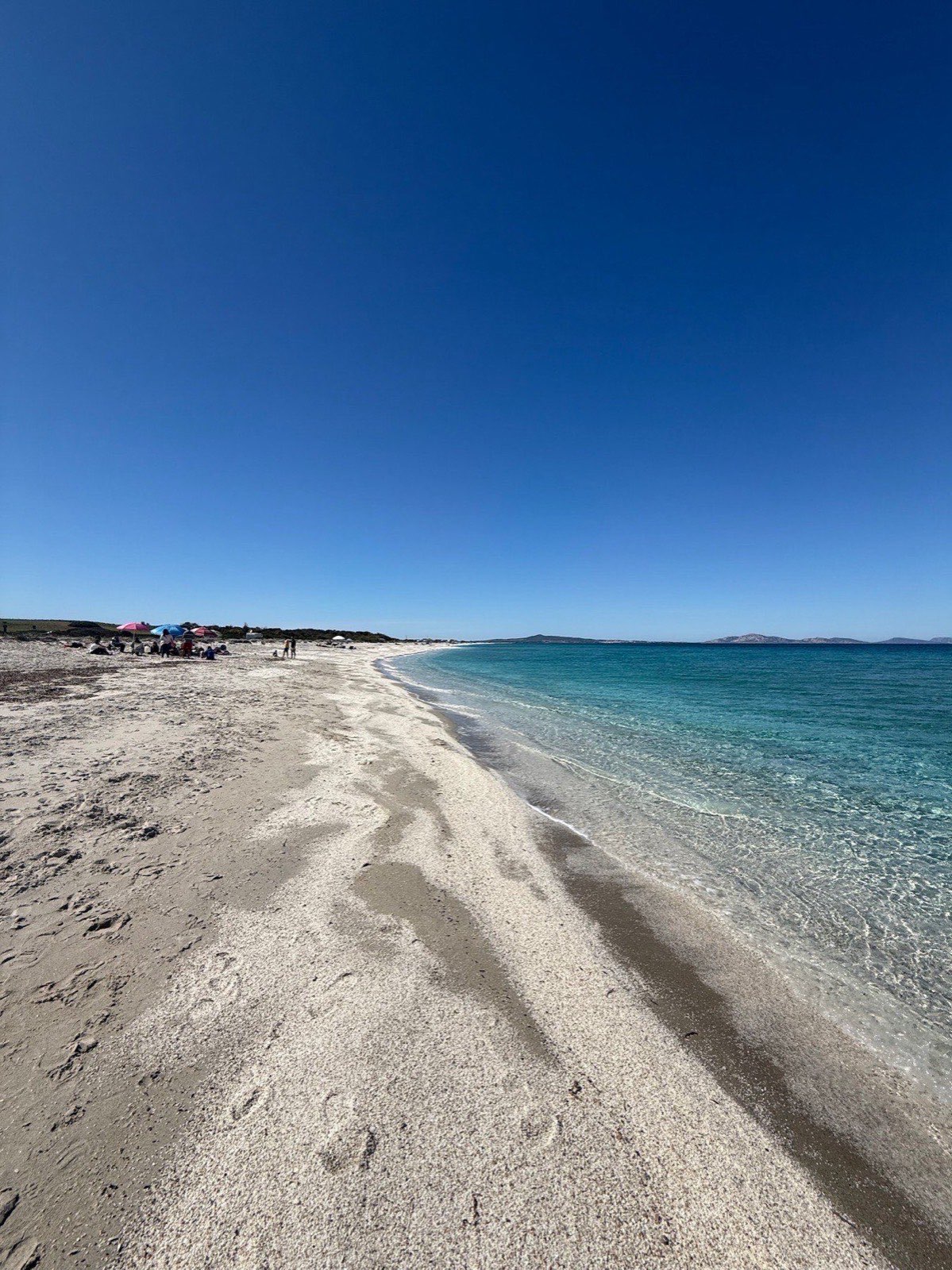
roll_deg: -0.8
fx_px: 514
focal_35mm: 14
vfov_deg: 102.1
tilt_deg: -0.2
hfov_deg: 85.6
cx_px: 476
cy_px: 635
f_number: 2.2
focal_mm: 2.22
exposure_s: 1/4425
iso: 50
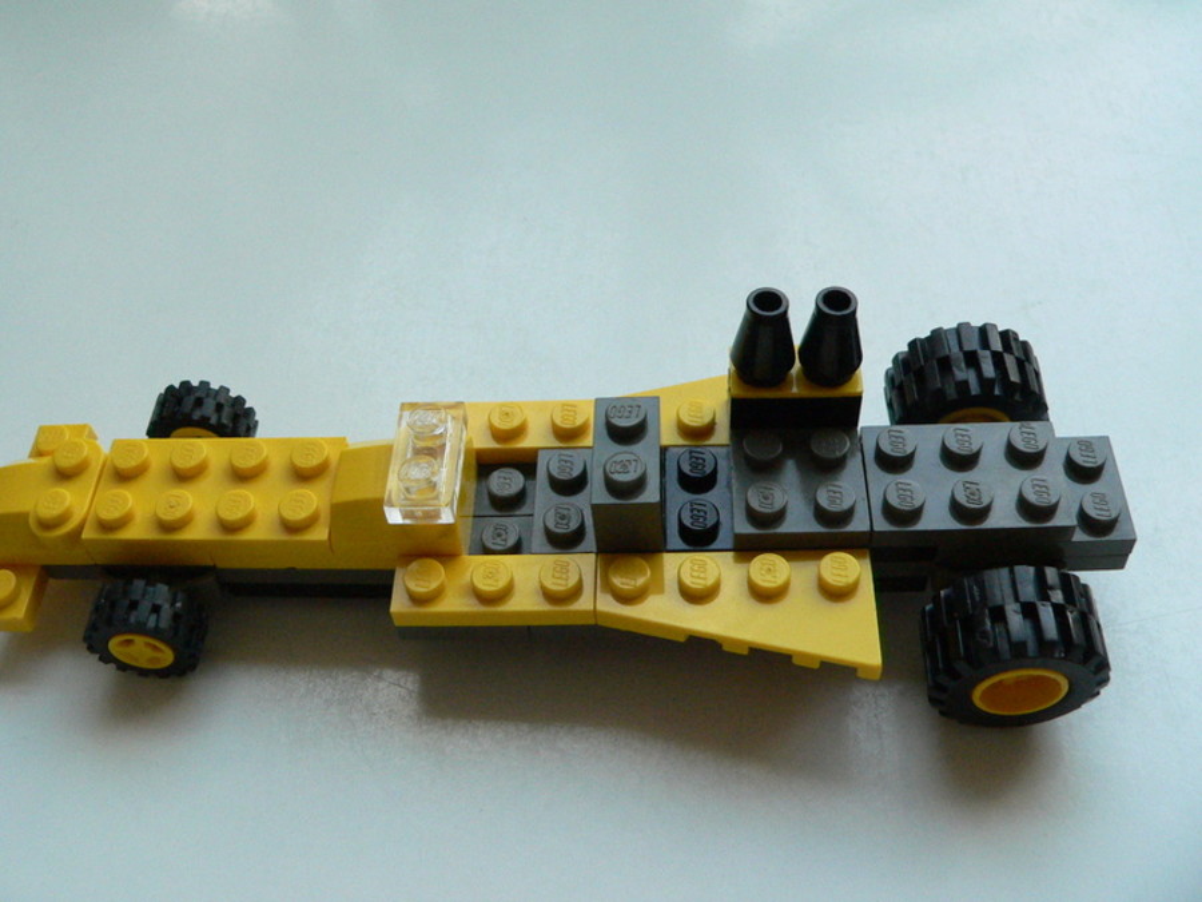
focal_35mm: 36
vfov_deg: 39.7
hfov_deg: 51.4
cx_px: 601
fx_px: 1250
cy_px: 451
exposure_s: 1/200
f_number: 4
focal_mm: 6
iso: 400
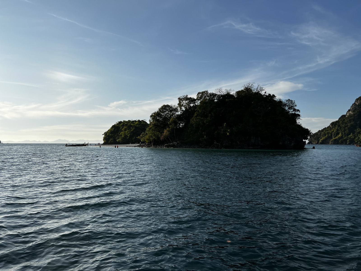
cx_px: 180
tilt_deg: +1.7
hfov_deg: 67.3
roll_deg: -0.3
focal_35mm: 26
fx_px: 271
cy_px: 136
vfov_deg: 53.1
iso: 50
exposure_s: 1/6993
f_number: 1.5
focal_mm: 5.7
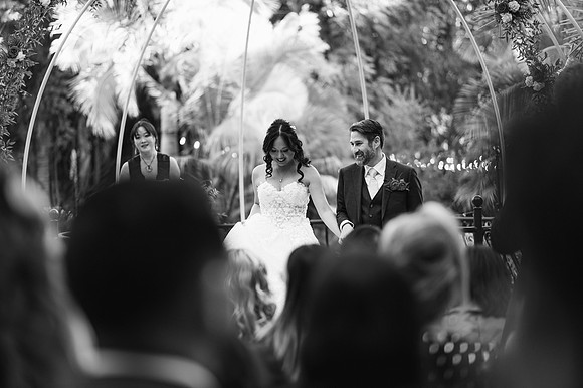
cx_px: 292
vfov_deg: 16.1
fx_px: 1376
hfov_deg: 23.9
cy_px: 194
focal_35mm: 85
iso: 200
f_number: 2
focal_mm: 85
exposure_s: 1/250
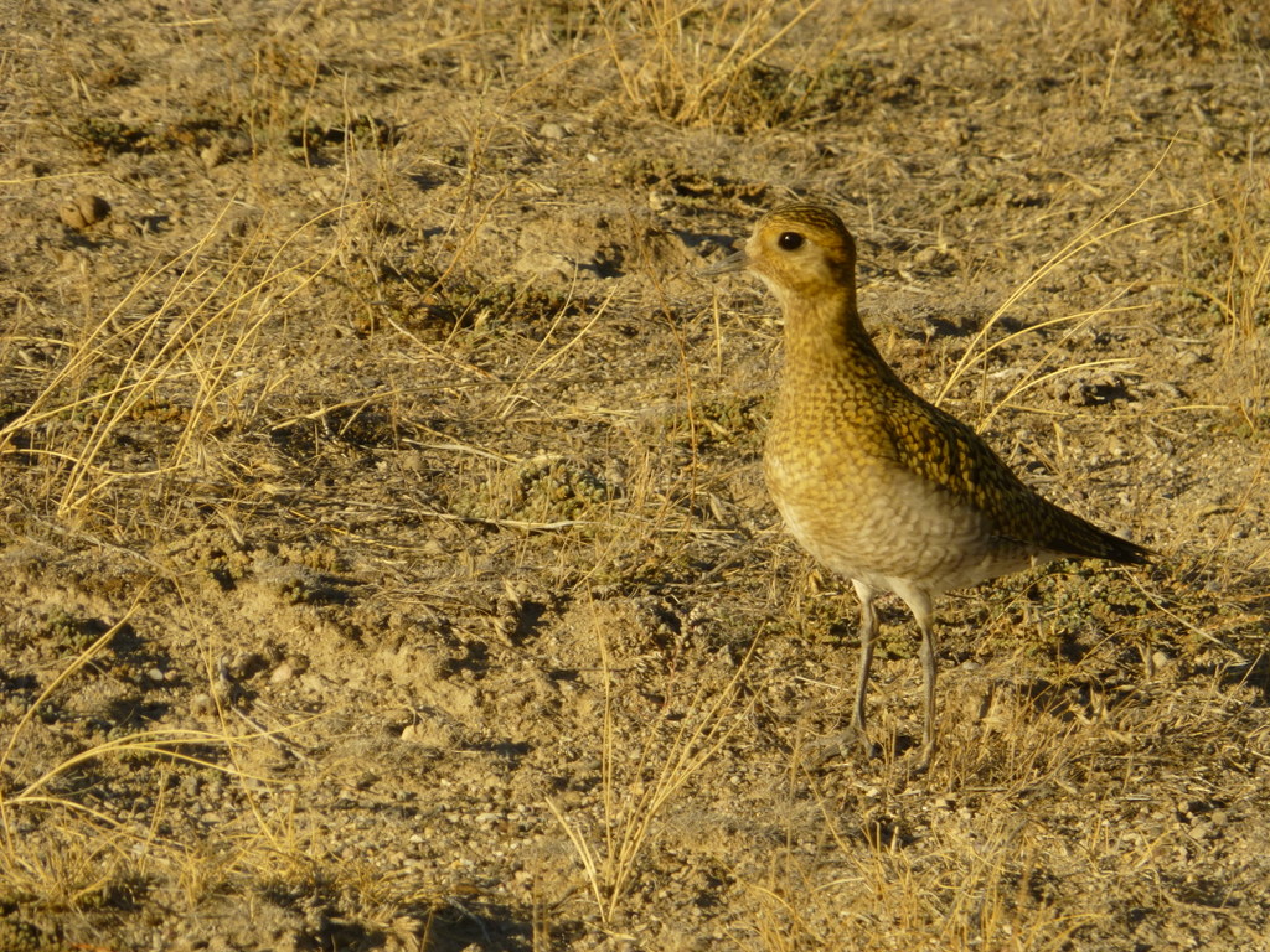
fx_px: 17610
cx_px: 635
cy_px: 476
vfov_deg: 3.1
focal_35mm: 480
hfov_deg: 4.1
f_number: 6.4
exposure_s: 1/400
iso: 100
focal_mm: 86
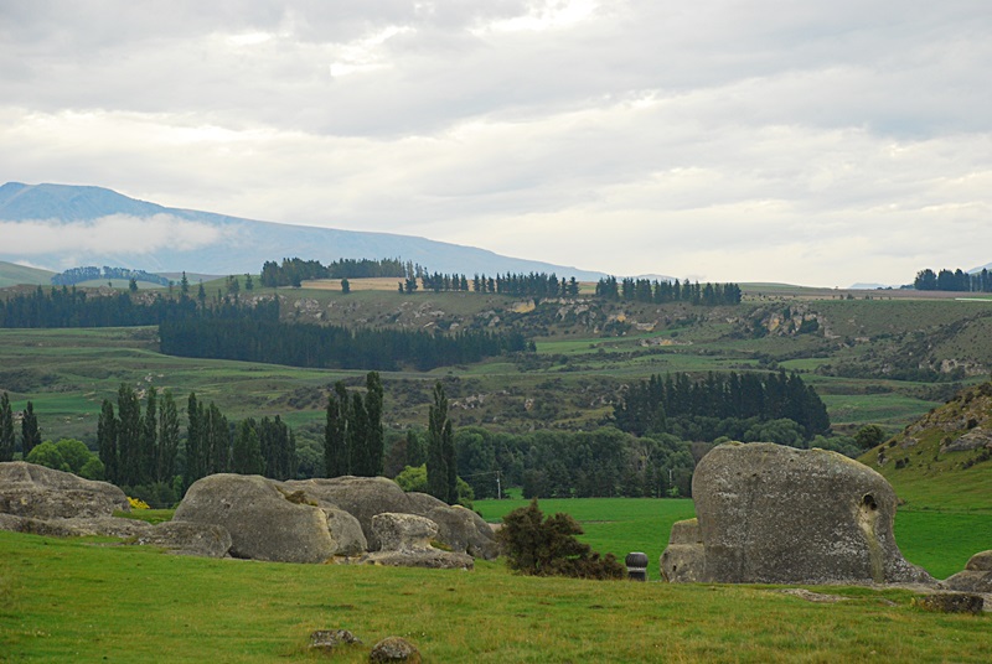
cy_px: 332
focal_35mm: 112
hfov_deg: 18.2
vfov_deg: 12.2
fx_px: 3105
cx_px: 496
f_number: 6.3
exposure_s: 1/500
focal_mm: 75
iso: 400
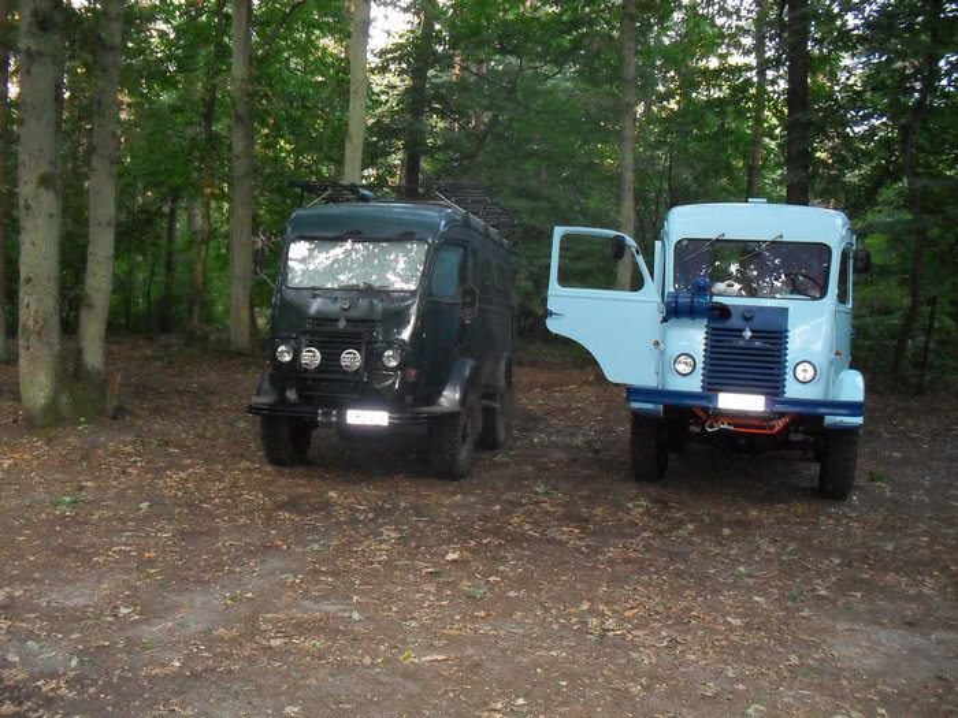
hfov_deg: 52.6
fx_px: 969
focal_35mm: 35
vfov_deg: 40.7
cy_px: 359
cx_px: 479
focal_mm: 6.3
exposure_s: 1/45
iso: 400
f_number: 3.2
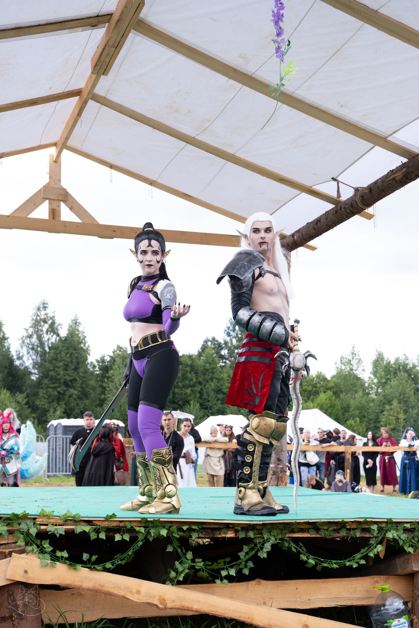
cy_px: 314
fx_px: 820
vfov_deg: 41.9
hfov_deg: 28.6
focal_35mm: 47
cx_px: 210
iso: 800
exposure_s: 1/640
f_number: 3.6
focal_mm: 31.1
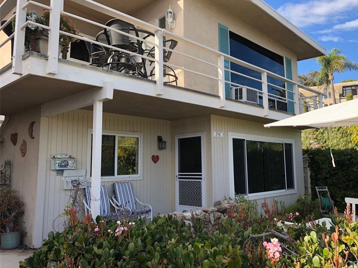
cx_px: 191
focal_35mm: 30
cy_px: 126
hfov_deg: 59.9
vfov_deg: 46.8
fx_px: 310
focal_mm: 4
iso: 20
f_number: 1.8
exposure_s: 1/762
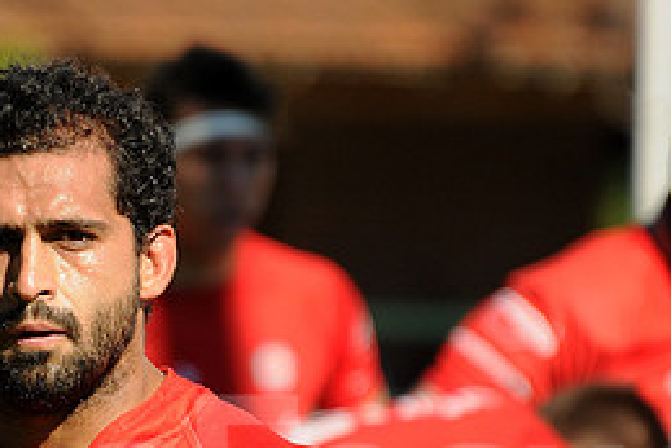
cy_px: 473
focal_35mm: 872
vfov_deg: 1.6
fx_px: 16261
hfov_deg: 2.4
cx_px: 85
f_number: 5.6
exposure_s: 1/1000
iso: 320
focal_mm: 260
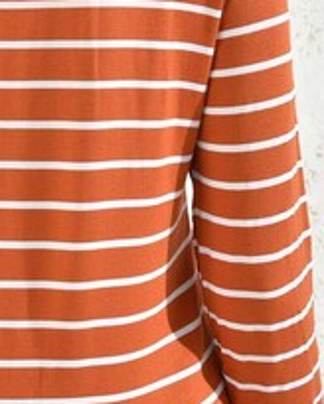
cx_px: 2
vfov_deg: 15.8
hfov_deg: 12.7
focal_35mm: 120
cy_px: 34
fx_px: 1438
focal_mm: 35
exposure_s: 1/160
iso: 100
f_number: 7.1
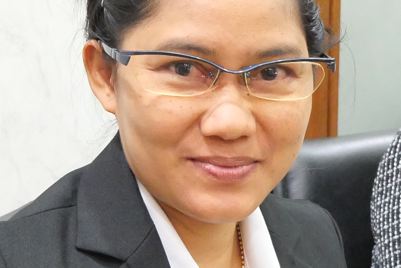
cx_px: 175
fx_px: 1092
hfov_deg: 20.8
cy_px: 173
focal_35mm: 98
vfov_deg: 14.0
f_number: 3.6
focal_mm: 14
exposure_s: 1/30
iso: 3200
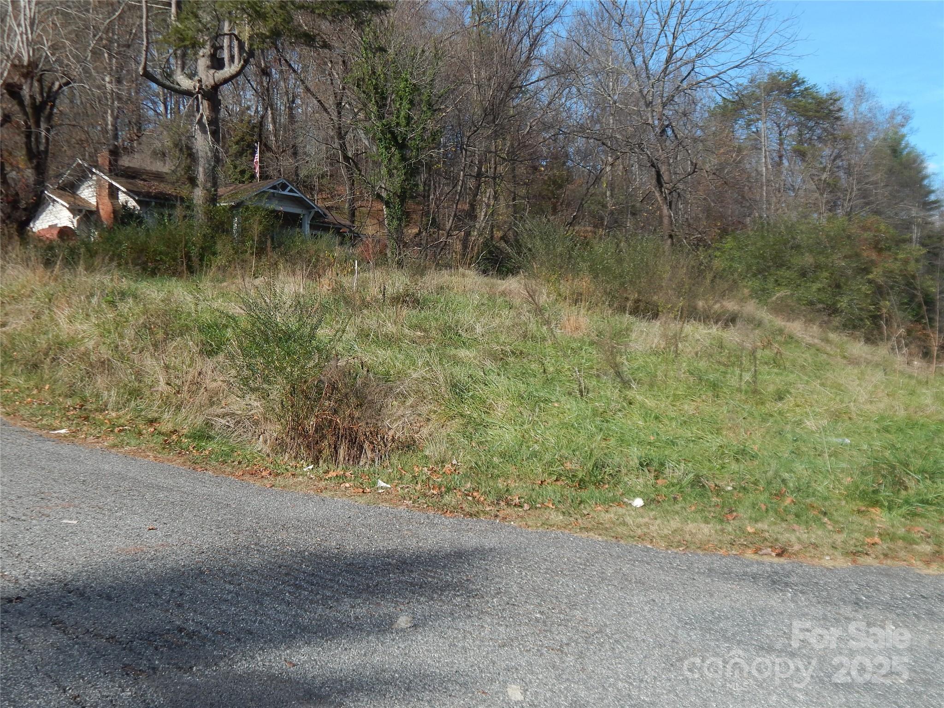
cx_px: 472
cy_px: 354
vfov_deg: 37.7
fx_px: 1036
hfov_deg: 49.0
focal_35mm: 38
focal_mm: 6.8
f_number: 3.4
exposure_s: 1/800
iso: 125
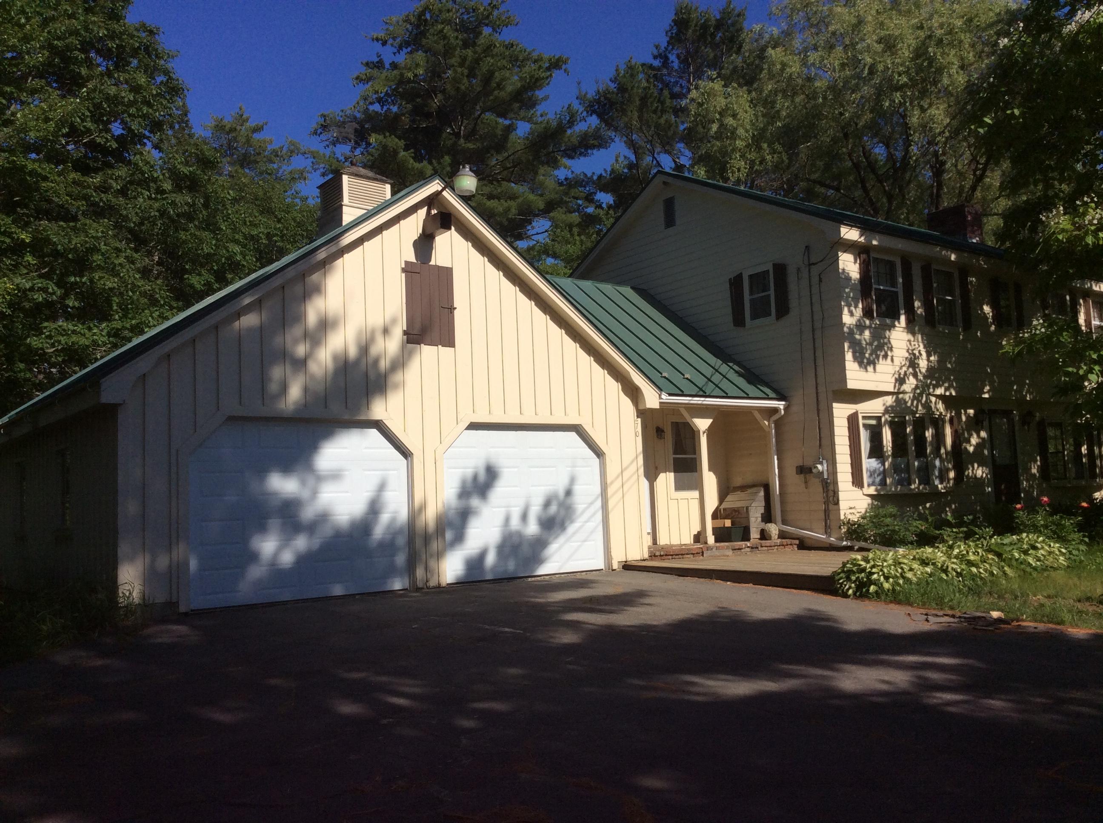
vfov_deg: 44.1
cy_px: 412
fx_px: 1018
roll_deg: +2.4
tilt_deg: +3.5
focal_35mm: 32
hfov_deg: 56.9
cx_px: 552
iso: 32
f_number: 2.4
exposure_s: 1/2865
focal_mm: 3.3
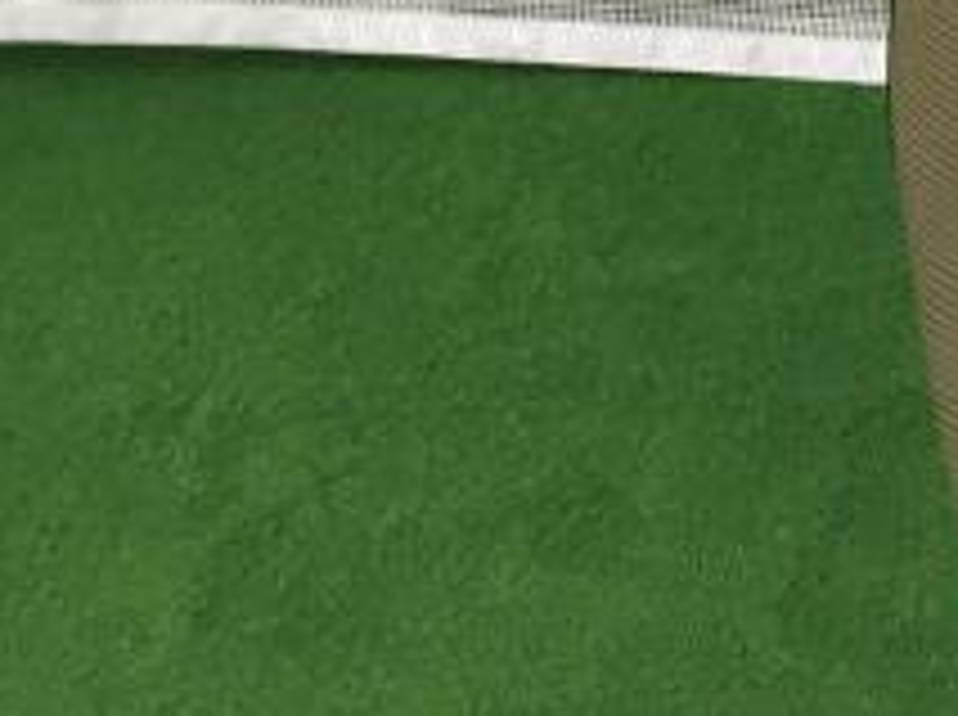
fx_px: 3619
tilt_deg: -15.8
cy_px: -356
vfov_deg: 10.9
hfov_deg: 13.7
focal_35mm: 131
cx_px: 1646
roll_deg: -1.6
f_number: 2.2
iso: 100
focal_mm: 4.15
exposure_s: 1/33
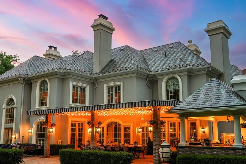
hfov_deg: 51.8
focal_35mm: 37
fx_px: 253
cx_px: 132
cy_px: 91
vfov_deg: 35.9
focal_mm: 32
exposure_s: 1/25
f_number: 5
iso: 640
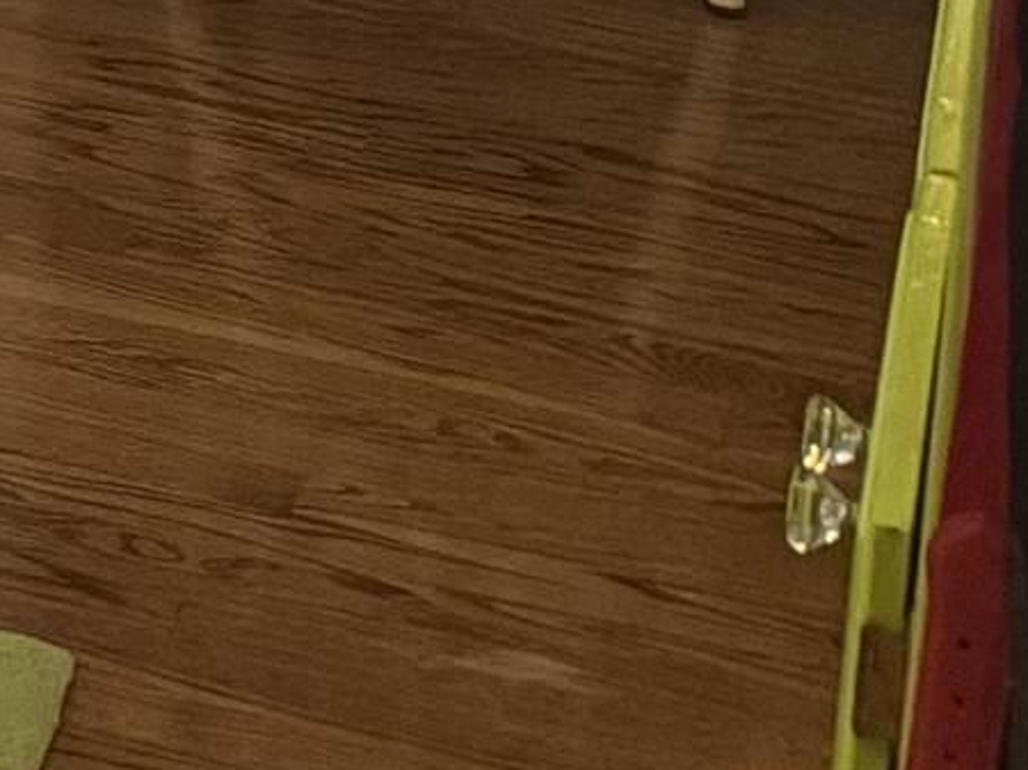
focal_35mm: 164
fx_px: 4868
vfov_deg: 8.1
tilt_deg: -10.6
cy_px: -1289
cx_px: -1903
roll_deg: +1.3
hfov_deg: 9.7
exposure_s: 1/40
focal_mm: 6.76
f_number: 1.78
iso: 640
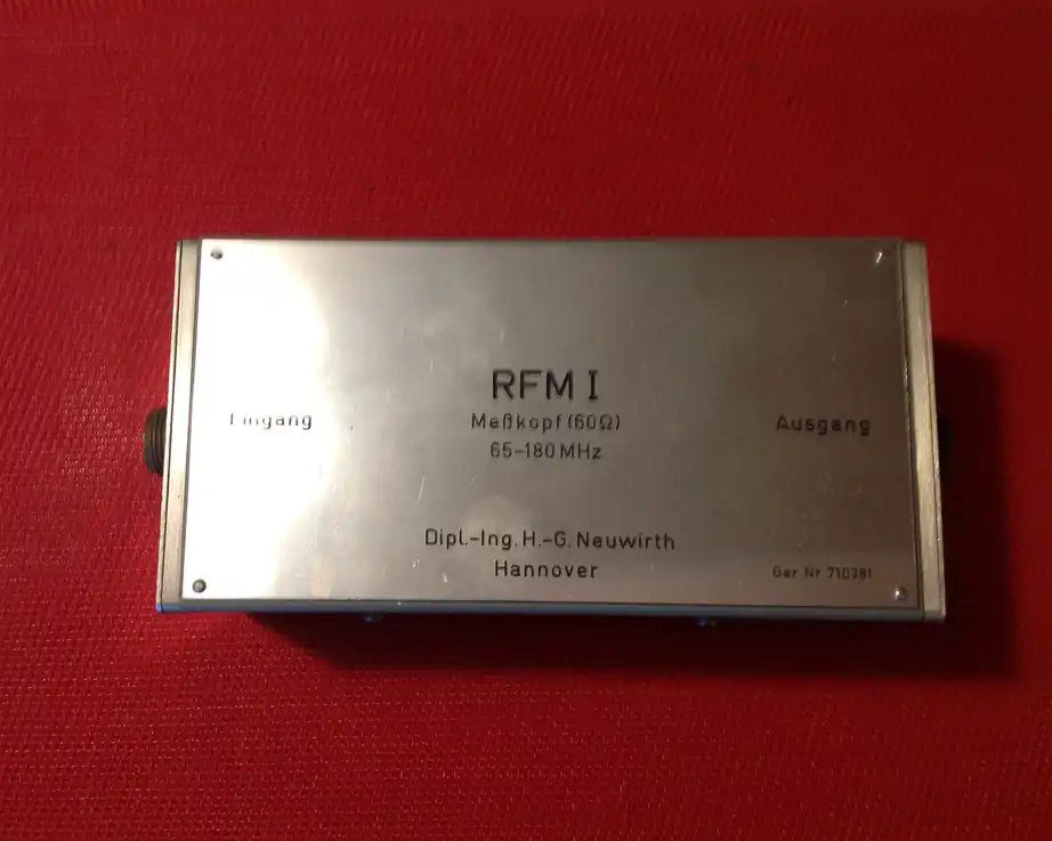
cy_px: 423
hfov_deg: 49.1
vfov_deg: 40.1
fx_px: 1152
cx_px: 488
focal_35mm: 37
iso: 80
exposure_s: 1/15
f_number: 2.4
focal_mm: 4.28
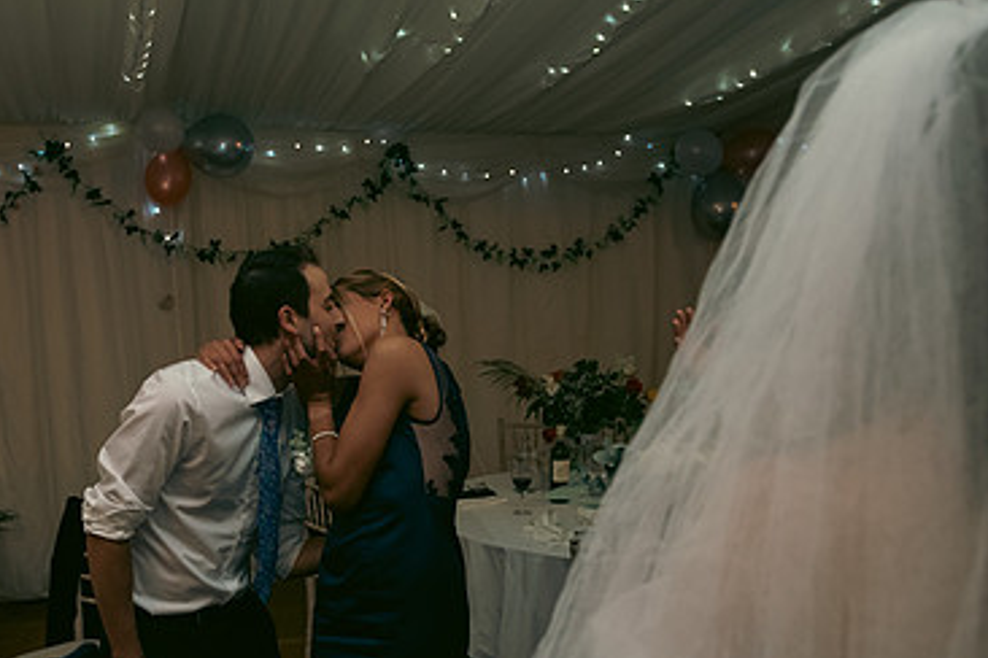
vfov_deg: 34.5
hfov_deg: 50.2
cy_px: 465
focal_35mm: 38
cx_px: 367
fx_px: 1043
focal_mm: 24
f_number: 3.5
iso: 800
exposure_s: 1/160
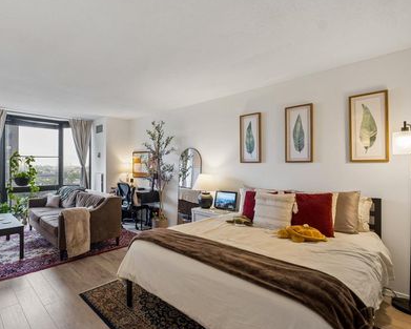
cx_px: 162
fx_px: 219
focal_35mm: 18
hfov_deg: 85.2
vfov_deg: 73.8
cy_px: 161
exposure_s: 1/5
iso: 250
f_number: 8
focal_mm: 10
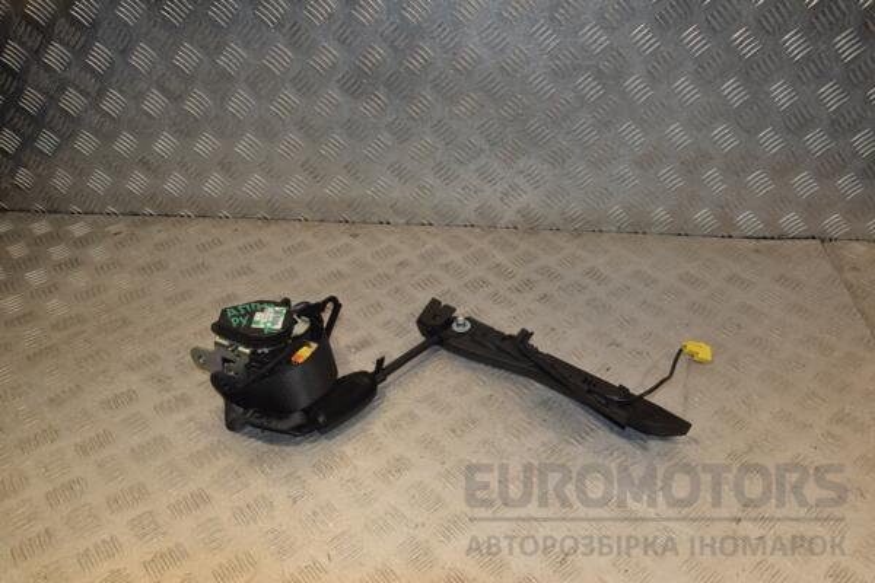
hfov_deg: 59.5
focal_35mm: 32
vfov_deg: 41.7
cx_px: 438
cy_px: 292
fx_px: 766
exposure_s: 1/200
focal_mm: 21
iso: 800
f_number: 8
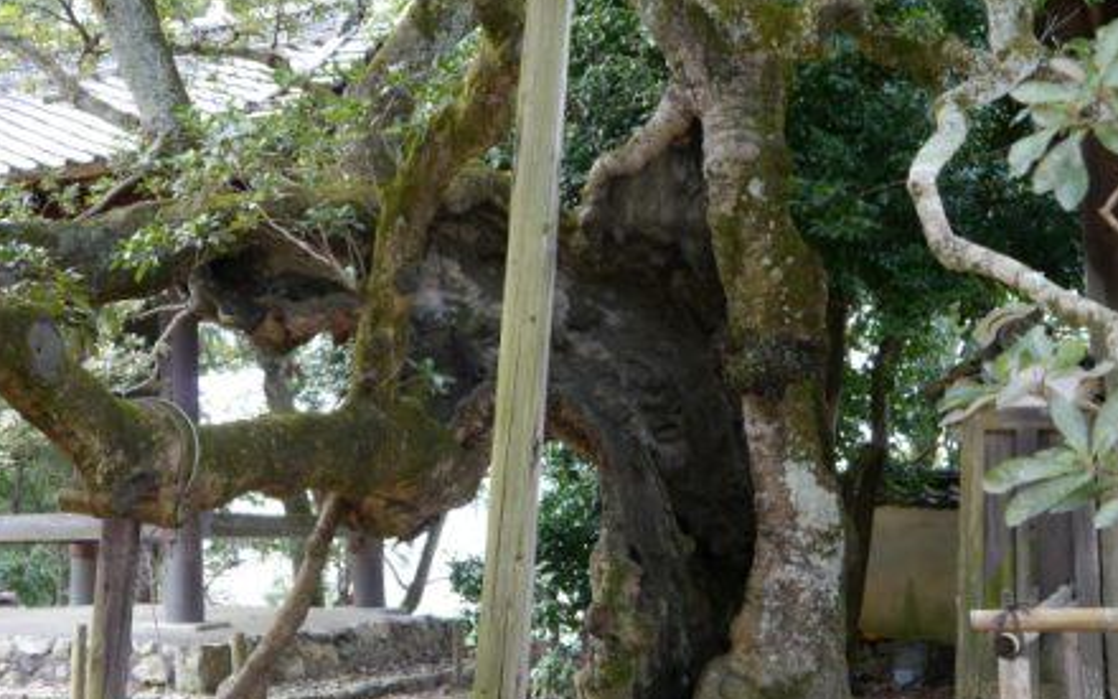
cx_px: 559
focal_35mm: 54
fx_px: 1645
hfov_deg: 37.5
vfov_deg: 24.0
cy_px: 369
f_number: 4.6
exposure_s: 1/60
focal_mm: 25
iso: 400
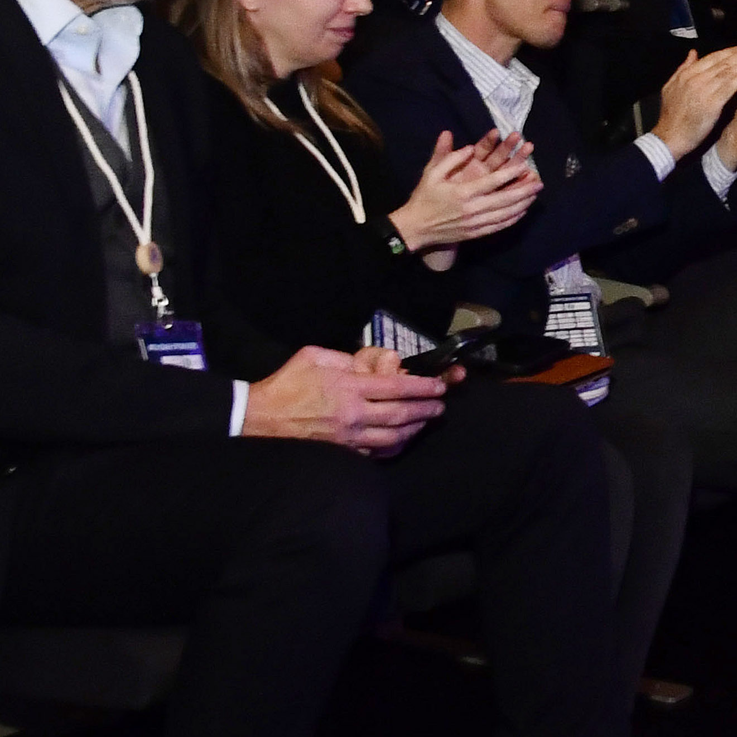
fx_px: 2072
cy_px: -55
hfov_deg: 16.0
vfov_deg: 19.4
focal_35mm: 86
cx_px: 1442
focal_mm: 16
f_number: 5.6
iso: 1600
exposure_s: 1/125
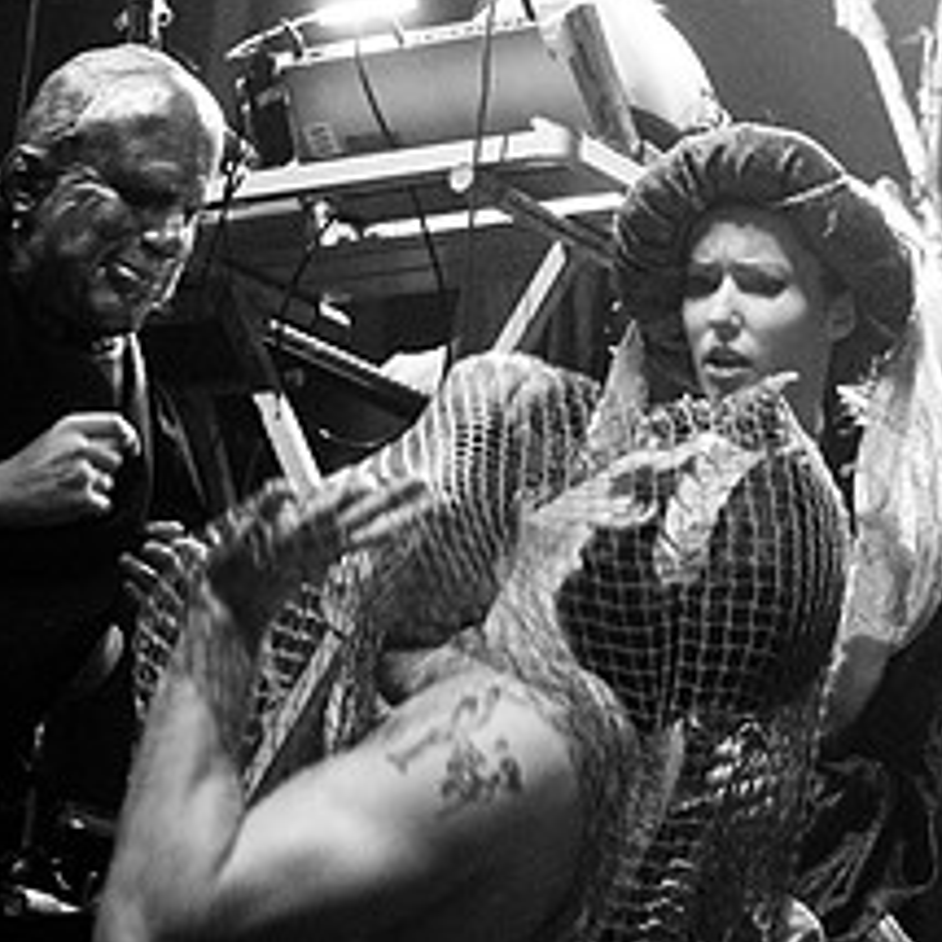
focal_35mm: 120
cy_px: 708
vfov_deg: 14.5
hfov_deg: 14.5
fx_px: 3699
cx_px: 719
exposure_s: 1/125
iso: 640
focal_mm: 35
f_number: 2.8
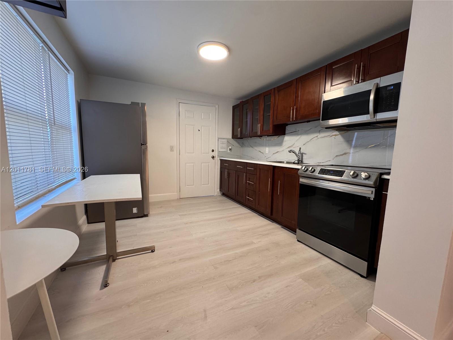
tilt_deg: -7.5
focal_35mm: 14
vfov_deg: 85.7
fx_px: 183
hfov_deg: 102.1
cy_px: 170
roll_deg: -1.0
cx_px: 226
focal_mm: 2.22
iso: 250
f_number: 2.2
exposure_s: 1/60
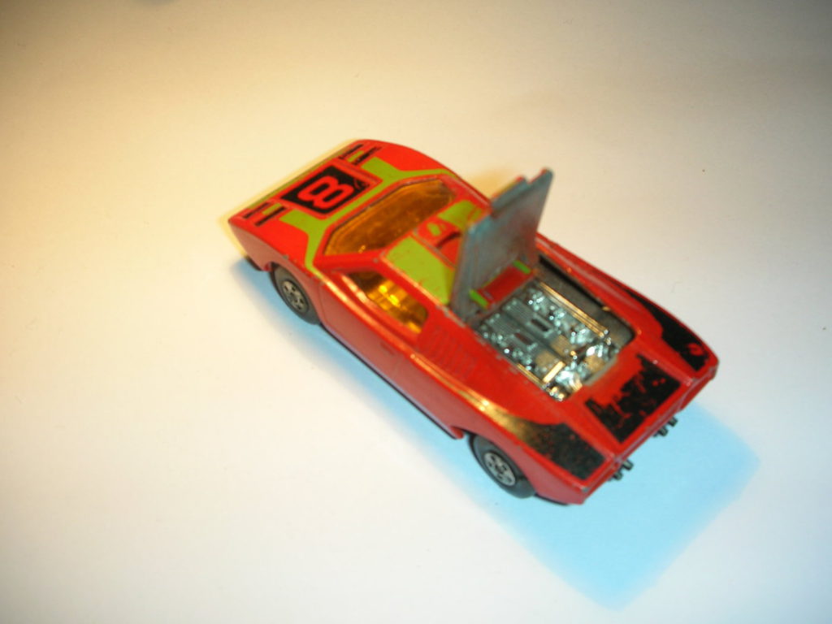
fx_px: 1106
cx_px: 416
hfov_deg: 41.2
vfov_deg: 31.5
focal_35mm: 46
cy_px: 312
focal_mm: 7.7
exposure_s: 1/59
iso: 50
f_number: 3.5
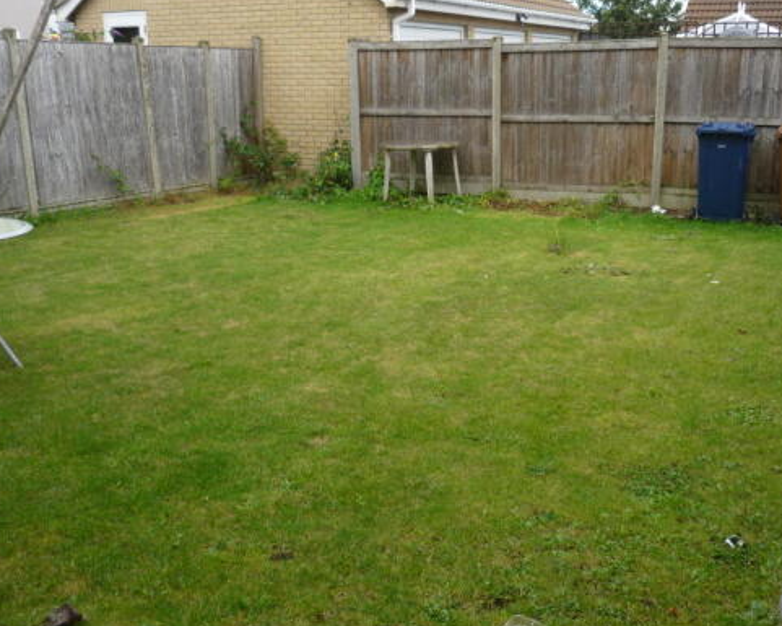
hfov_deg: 46.8
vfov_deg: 38.2
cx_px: 422
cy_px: 287
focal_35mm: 39
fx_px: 903
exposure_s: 1/400
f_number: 2.8
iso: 100
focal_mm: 5.5
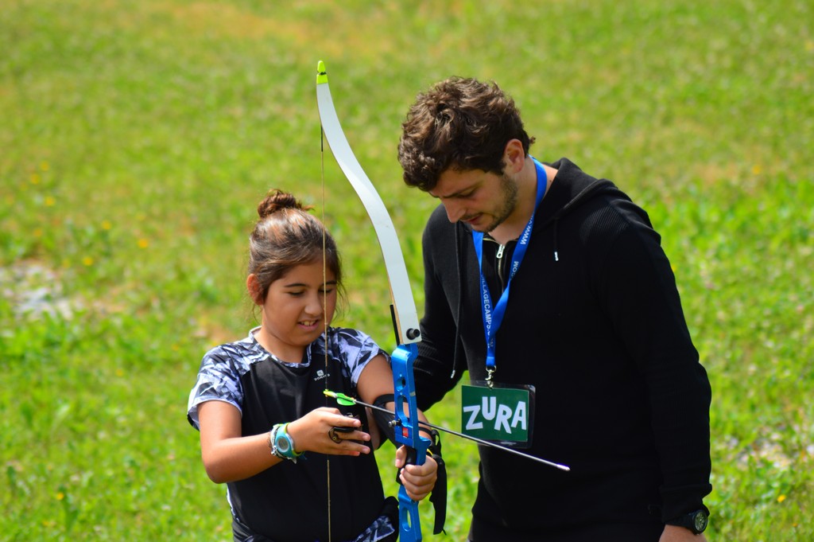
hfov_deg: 6.2
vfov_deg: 4.2
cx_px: 407
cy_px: 271
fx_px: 7455
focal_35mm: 330
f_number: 4.8
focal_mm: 220
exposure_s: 1/500
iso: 200
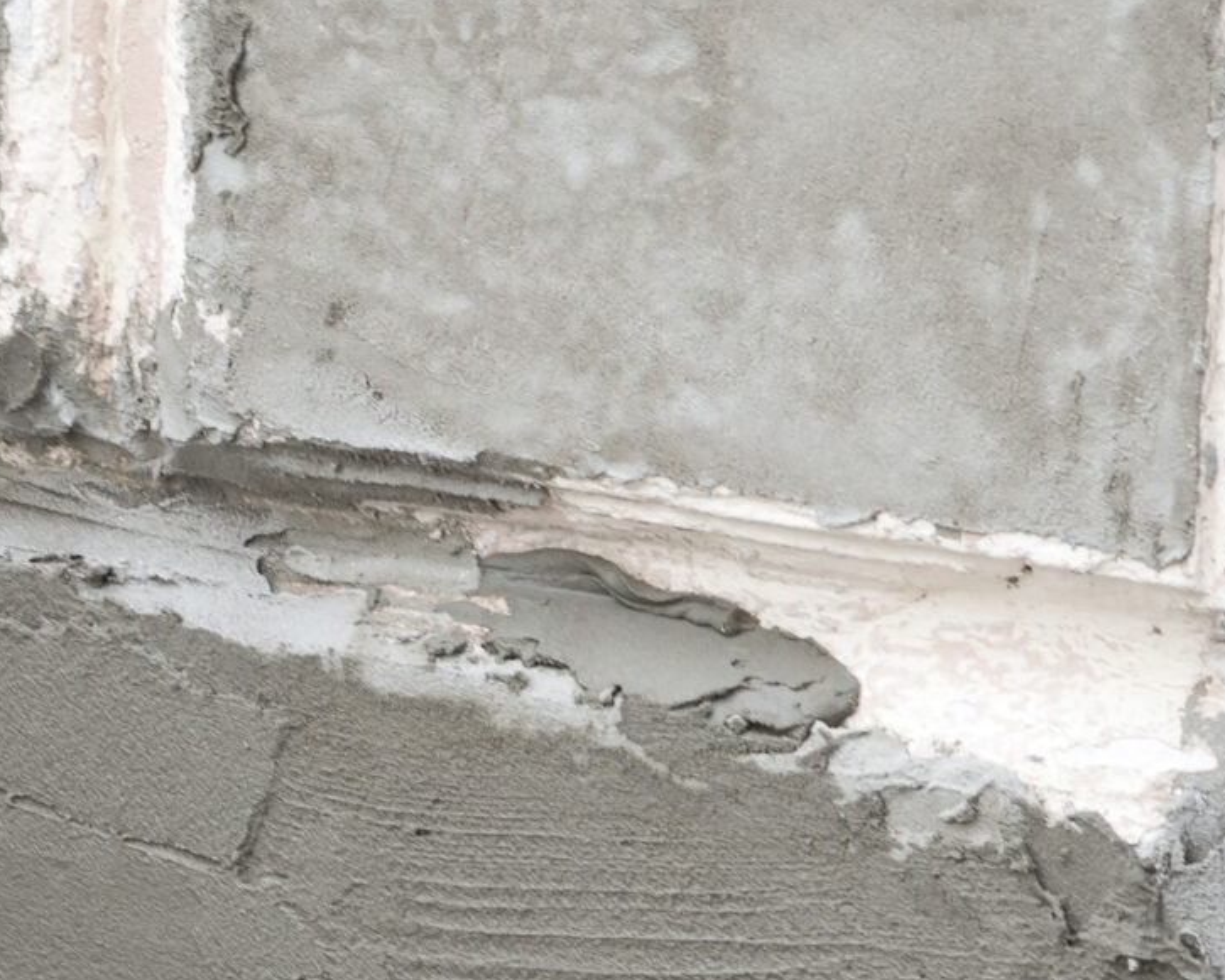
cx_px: -223
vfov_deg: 4.4
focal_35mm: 348
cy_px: 1080
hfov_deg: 5.5
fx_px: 12617
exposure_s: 1/125
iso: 280
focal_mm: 105
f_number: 8
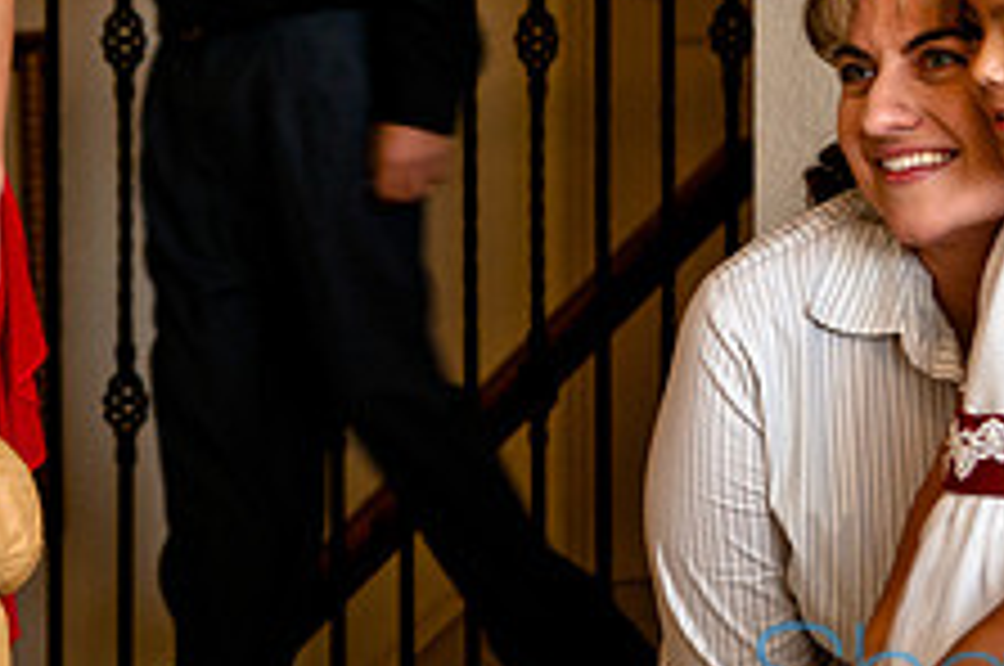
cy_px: 43
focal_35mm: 195
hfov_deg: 10.5
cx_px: 167
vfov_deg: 7.0
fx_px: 5430
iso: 400
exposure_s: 1/50
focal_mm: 50
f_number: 3.5
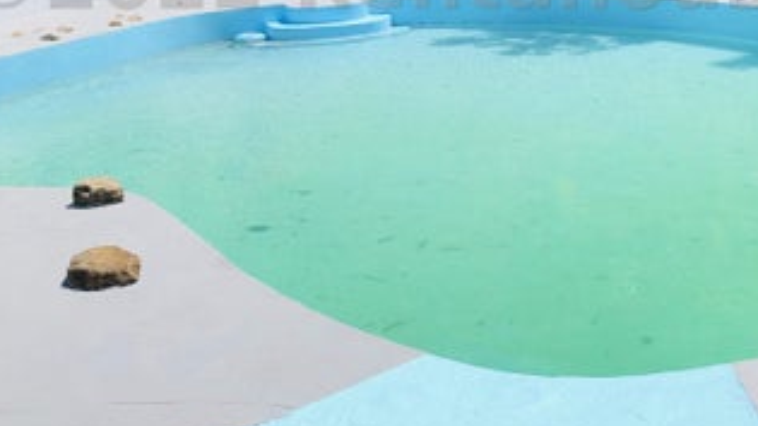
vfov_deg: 18.8
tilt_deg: -7.4
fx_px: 1246
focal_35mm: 62
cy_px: -22
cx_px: 590
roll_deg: +2.8
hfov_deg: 33.0
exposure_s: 1/2183
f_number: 1.8
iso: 20
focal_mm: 3.99
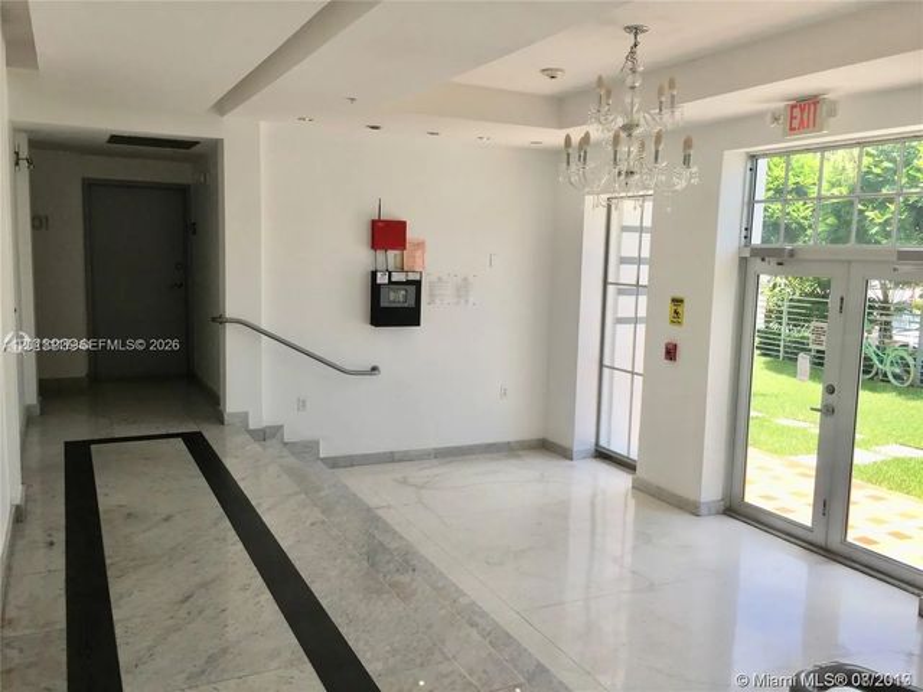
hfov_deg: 61.7
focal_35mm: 29
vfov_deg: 48.2
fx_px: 773
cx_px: 462
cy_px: 346
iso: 32
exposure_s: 1/425
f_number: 2.2
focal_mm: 4.15
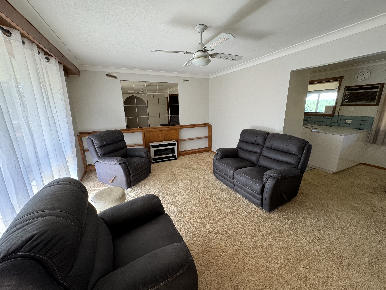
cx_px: 193
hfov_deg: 102.1
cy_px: 145
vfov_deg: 85.7
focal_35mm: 14
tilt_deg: -14.6
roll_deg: +1.4
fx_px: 156
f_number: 2.2
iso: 125
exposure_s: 1/99
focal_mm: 2.22
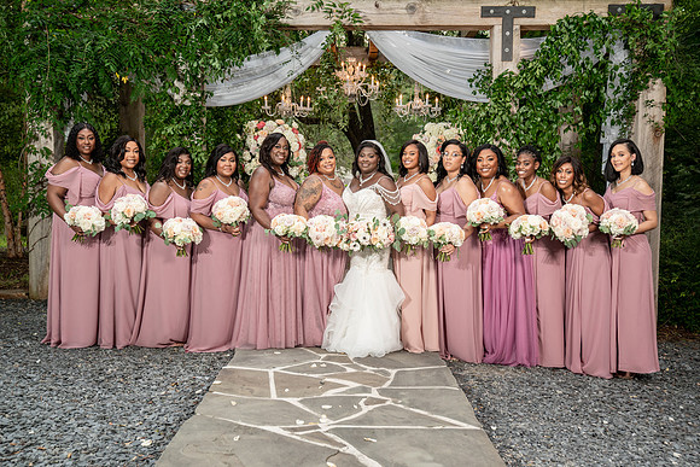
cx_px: 356
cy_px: 234
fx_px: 762
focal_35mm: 39
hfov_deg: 49.4
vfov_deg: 34.1
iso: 640
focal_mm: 38
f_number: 4
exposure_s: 1/200
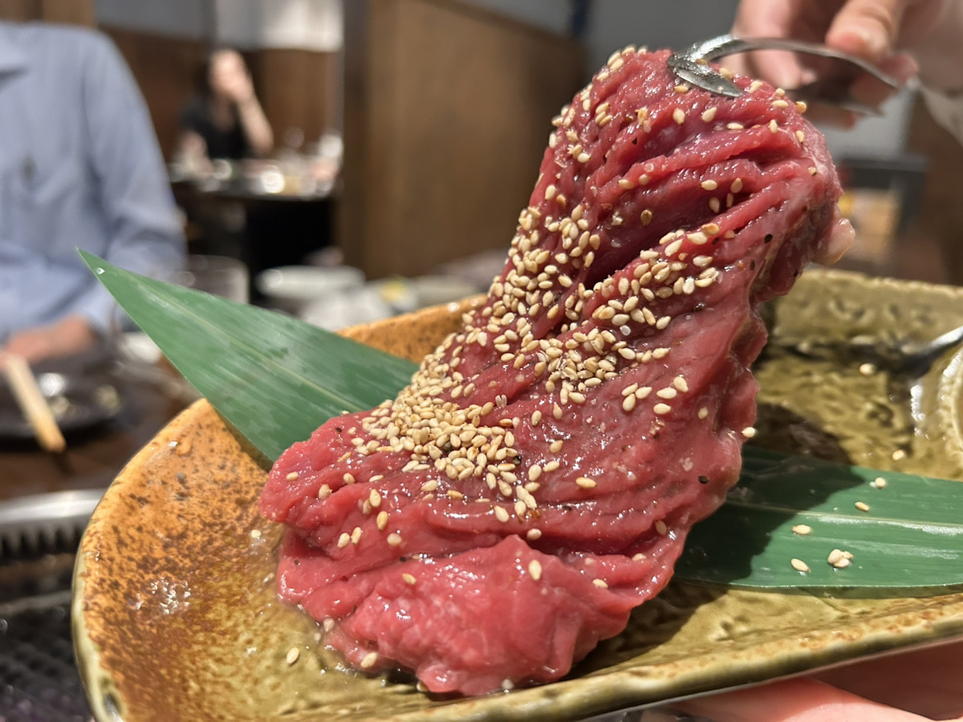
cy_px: 361
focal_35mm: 26
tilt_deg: -17.3
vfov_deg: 53.1
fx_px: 723
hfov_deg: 67.3
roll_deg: -3.1
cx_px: 482
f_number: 1.5
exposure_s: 1/60
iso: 320
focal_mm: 5.7
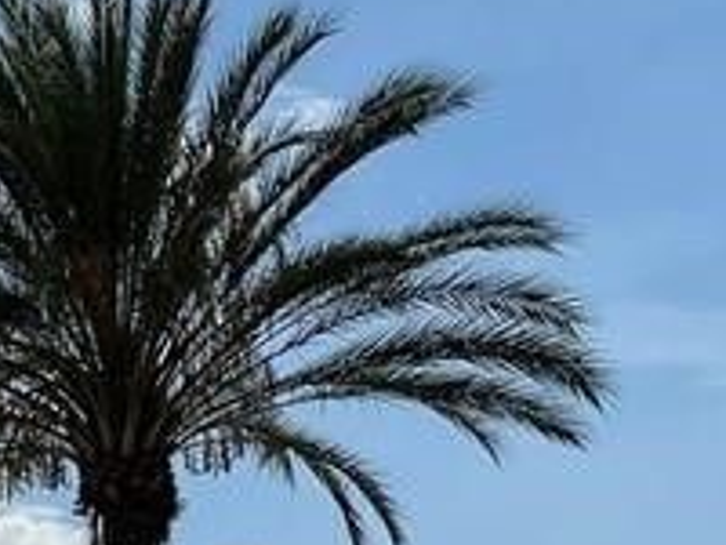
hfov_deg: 13.8
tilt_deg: +9.5
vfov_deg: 10.9
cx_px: -425
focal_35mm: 133
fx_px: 2789
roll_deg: +0.0
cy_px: 676
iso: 32
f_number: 1.6
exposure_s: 1/12048
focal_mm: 5.1
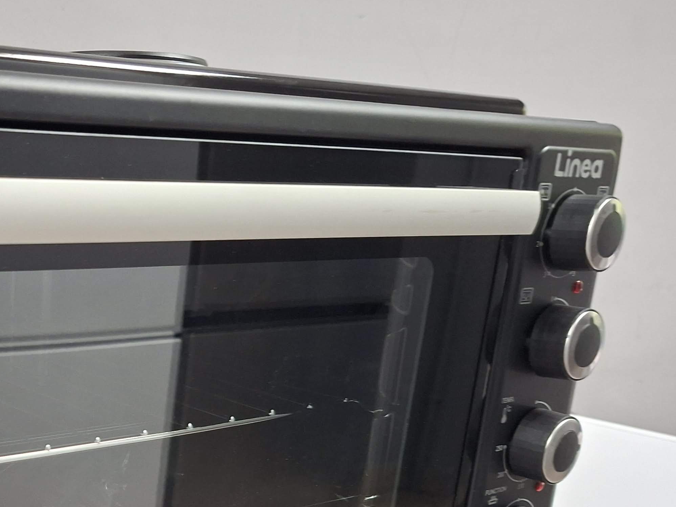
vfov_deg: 30.4
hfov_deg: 37.0
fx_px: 898
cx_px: 0
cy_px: 435
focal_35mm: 46
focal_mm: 5.54
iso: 400
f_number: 1.8
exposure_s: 1/33
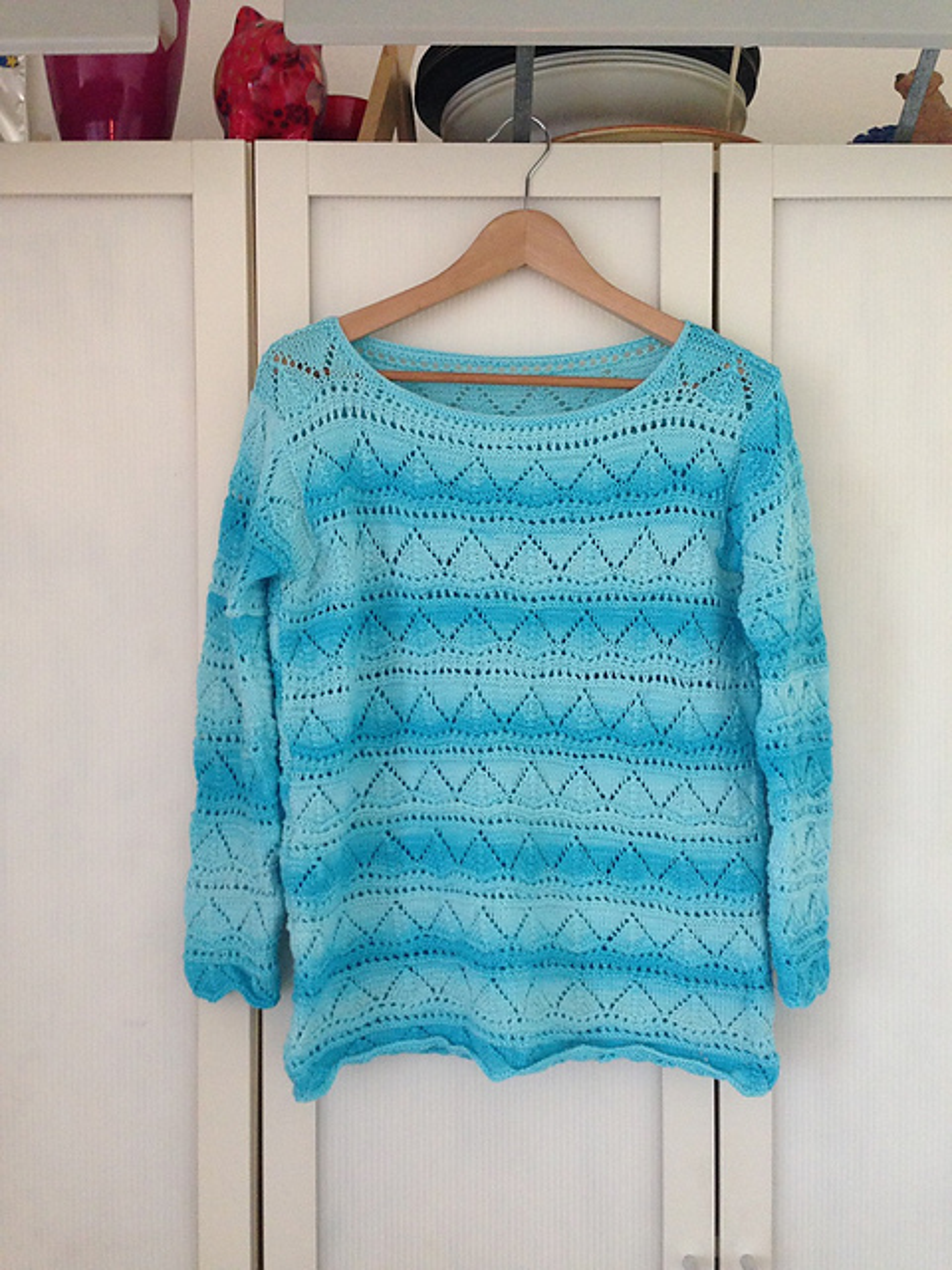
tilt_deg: +1.3
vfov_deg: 55.4
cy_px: 635
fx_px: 1210
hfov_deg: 42.9
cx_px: 476
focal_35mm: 33
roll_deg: +0.3
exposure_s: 1/20
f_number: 2.4
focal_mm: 4.12
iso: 200
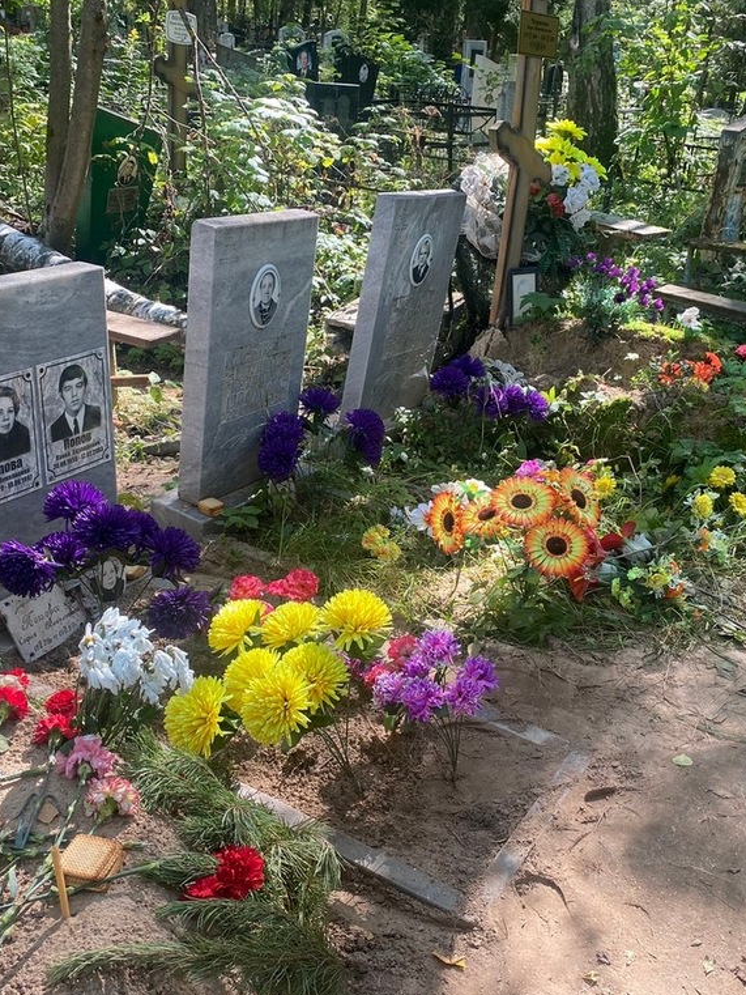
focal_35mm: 35
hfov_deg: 40.7
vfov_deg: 52.6
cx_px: 415
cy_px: 499
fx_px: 1005
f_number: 1.8
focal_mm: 4.25
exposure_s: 1/122
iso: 32
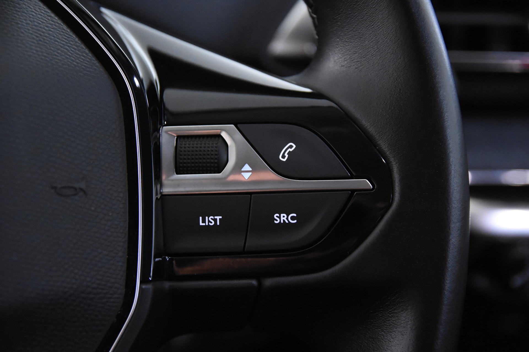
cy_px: 176
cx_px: 264
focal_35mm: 75
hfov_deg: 27.0
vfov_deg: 18.2
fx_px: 1102
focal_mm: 50
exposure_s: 1/80
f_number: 3.8
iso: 6400
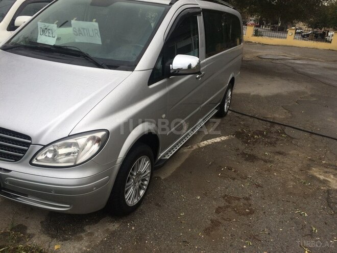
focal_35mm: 29
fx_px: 282
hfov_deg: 61.7
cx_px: 168
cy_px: 126
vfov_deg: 48.2
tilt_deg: -18.6
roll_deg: -4.4
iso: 32
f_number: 2.2
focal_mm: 4.15
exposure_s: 1/342
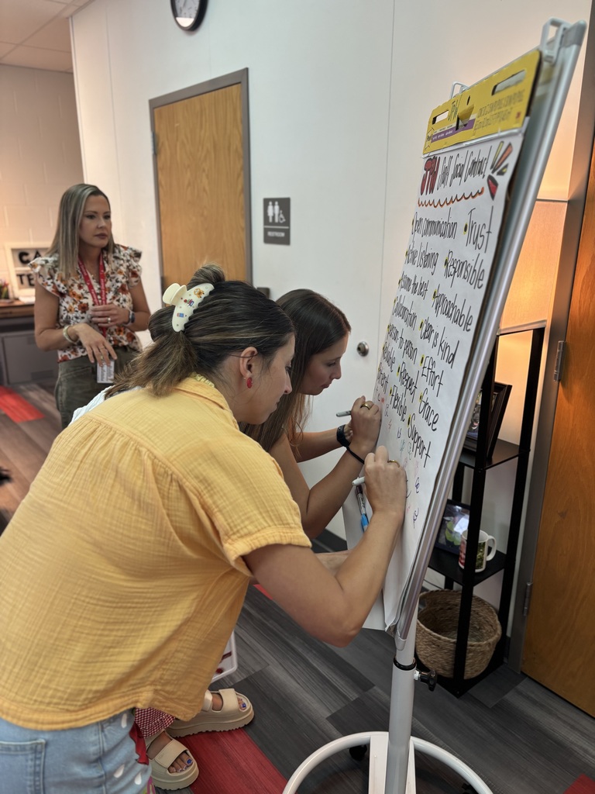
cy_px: 397
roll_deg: -0.2
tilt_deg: -16.5
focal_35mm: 26
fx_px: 596
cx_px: 298
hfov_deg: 53.1
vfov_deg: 67.3
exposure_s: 1/60
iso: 100
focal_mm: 5.96
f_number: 1.6
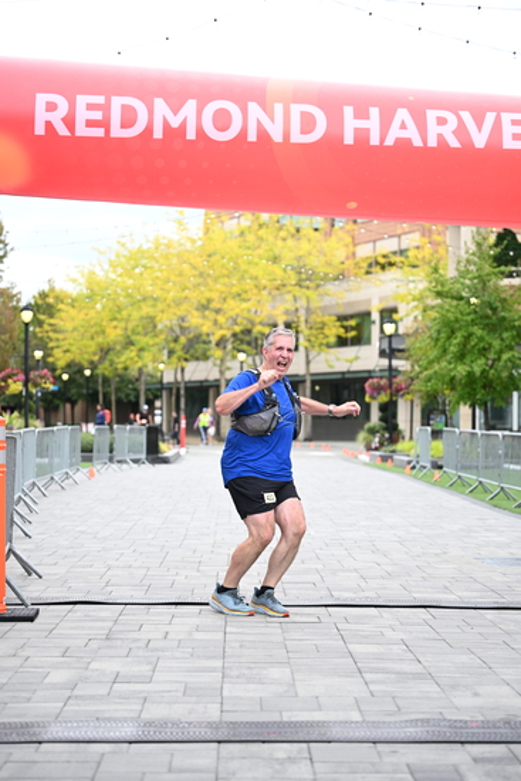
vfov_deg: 28.8
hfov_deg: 19.5
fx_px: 1519
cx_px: 260
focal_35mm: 70
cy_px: 390
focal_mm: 70
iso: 400
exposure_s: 1/1000
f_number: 2.8
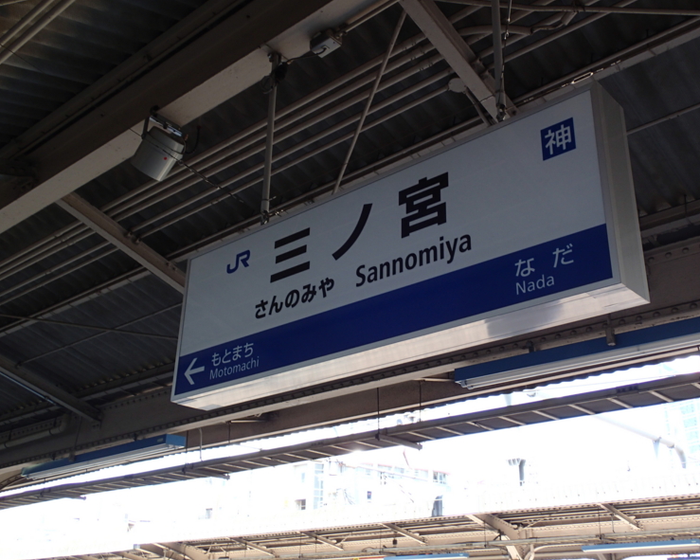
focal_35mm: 37
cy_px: 280
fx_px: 766
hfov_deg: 49.0
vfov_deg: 40.1
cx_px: 377
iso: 100
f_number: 3.5
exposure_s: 1/80
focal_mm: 6.42
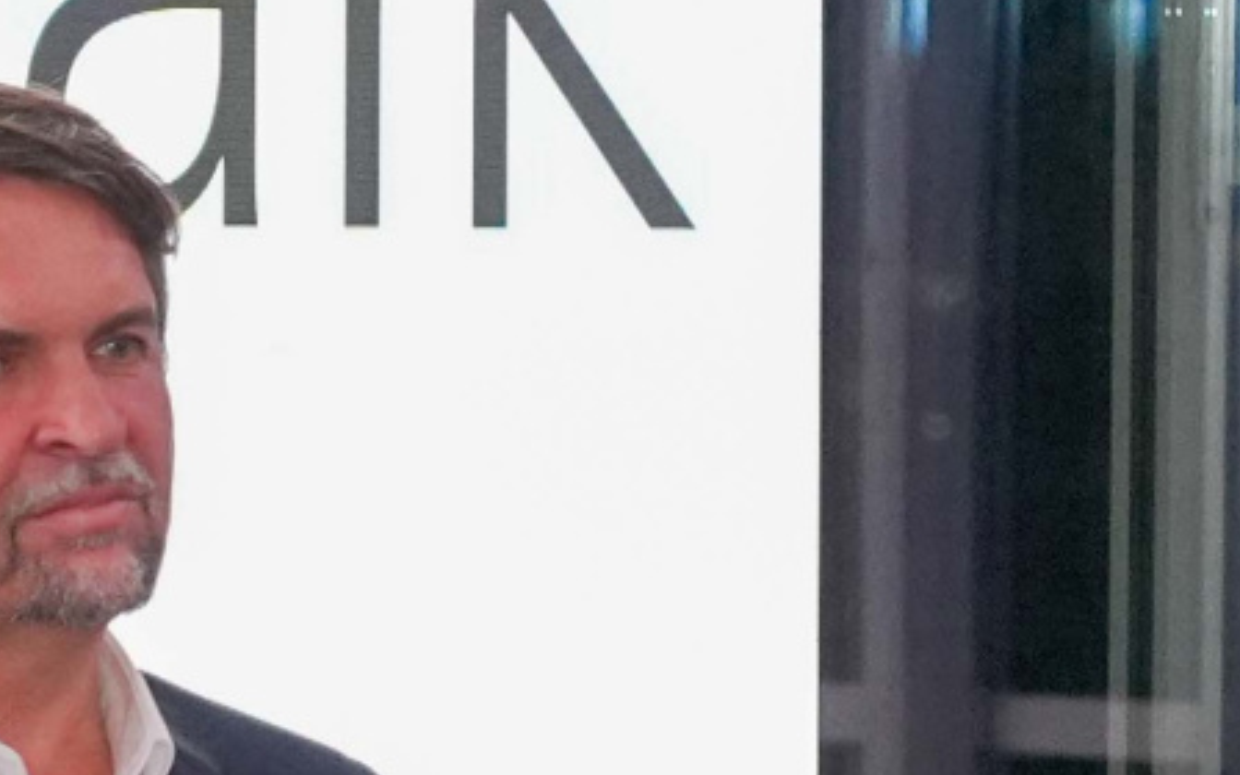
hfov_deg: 5.1
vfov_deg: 3.2
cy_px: 667
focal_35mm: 409
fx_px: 13822
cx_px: 1864
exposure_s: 1/250
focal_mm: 67
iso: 3200
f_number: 4
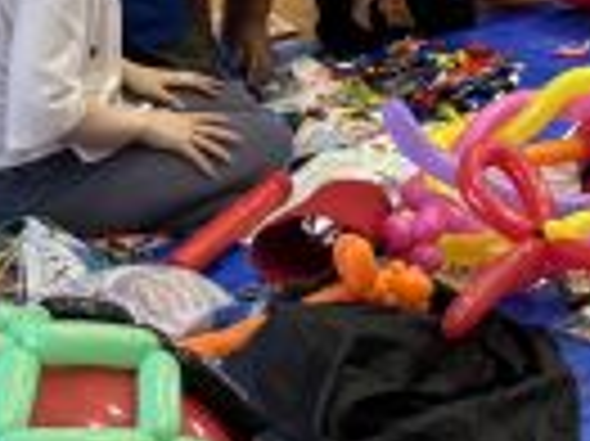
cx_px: 932
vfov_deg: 12.0
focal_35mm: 119
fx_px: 2026
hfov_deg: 15.1
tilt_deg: -15.8
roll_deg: +0.4
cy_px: -171
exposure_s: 1/100
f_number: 1.6
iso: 125
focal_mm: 5.96
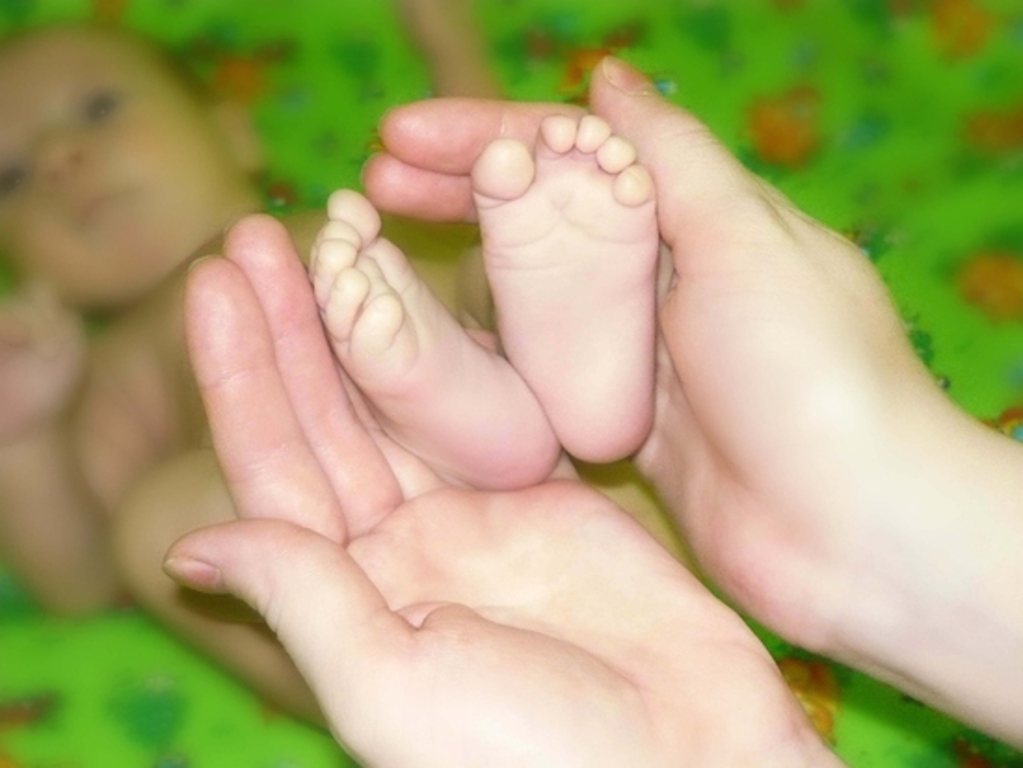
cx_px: 512
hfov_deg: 40.4
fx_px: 1390
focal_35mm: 47
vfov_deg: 30.9
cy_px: 384
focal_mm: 7.8
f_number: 3.1
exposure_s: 1/40
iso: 1600
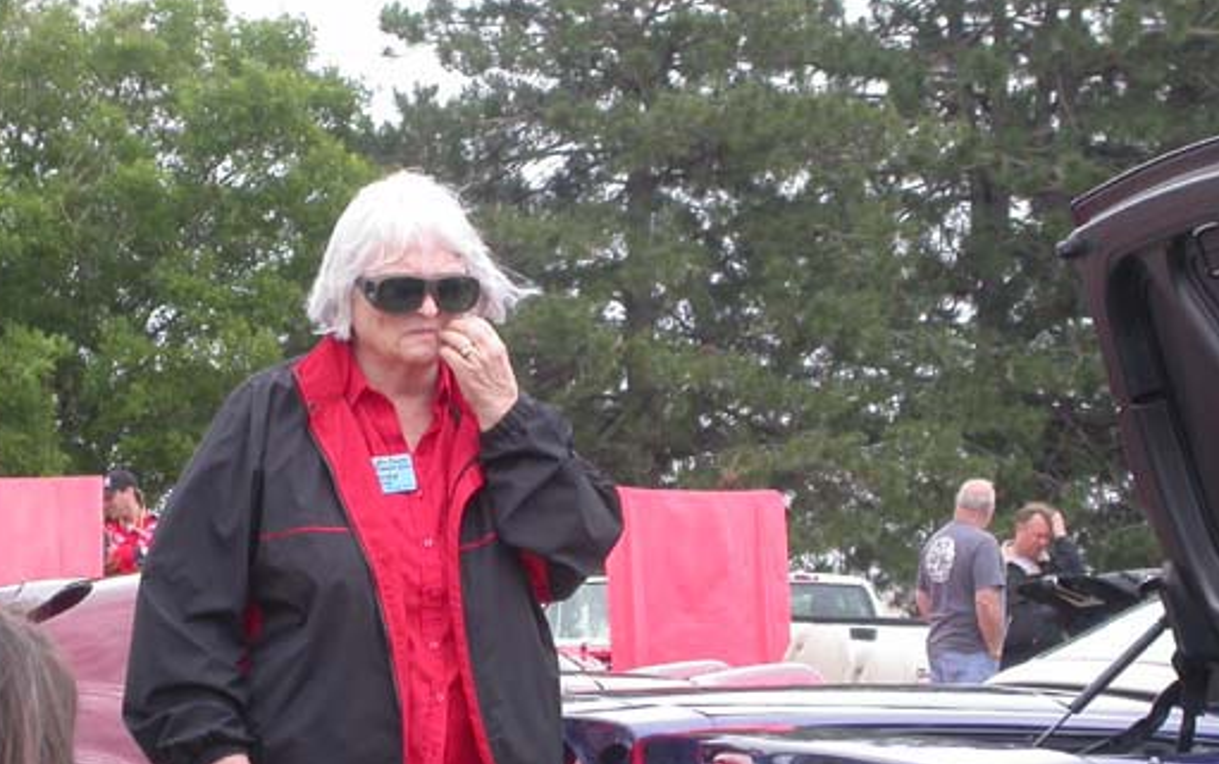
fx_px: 6947
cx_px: 384
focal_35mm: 209
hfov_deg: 10.0
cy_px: 499
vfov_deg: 6.3
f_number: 5.8
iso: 100
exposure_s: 1/218
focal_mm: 26.2
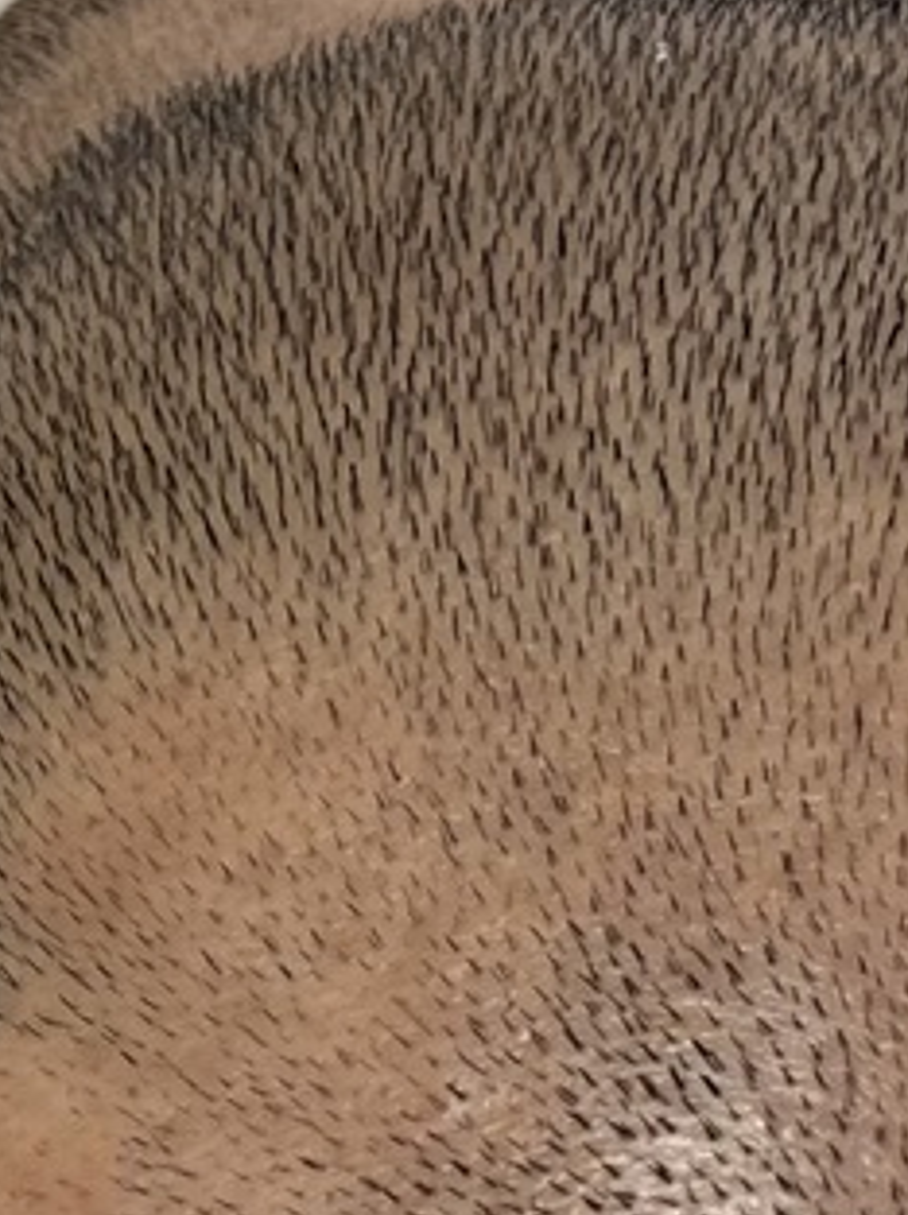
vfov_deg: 13.5
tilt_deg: -48.5
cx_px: 772
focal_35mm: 142
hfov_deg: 10.4
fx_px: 4977
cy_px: 1469
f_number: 1.6
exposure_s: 1/120
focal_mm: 5.1
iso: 100
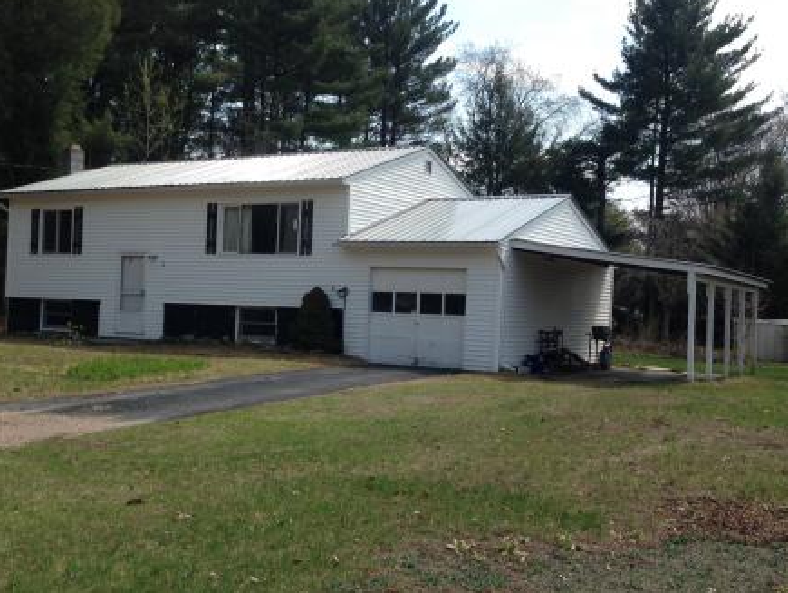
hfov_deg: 42.9
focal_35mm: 44
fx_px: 1002
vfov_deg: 32.9
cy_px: 299
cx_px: 371
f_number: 2.4
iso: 50
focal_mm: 4.12
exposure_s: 1/1205
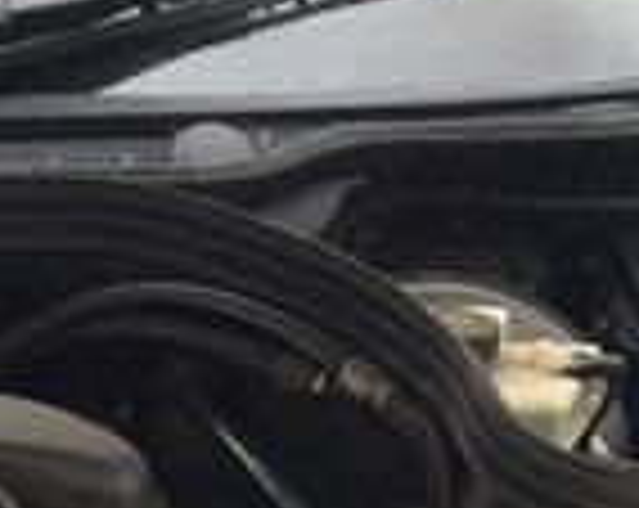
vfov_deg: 10.6
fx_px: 2491
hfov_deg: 13.7
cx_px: -320
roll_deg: +0.1
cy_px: 1045
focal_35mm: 132
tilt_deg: -37.3
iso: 40
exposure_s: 1/50
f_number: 2.2
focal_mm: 4.15
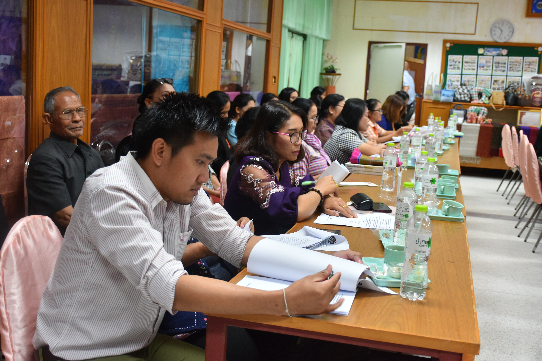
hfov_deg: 43.6
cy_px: 180
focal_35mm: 45
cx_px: 271
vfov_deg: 29.9
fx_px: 677
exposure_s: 1/60
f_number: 4
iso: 800
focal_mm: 30
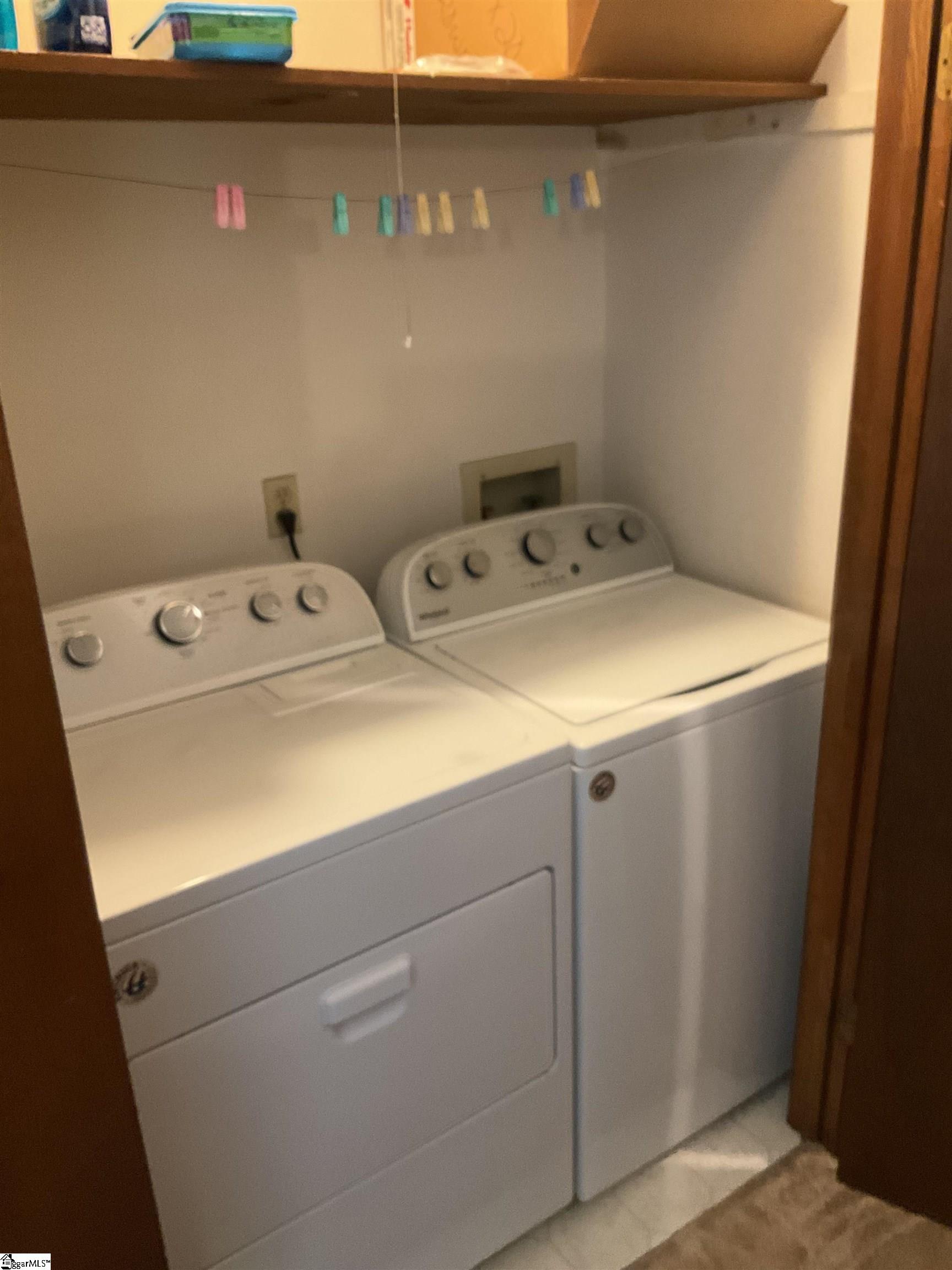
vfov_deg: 61.7
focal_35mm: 29
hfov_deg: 48.2
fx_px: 1063
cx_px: 476
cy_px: 635
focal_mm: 3
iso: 250
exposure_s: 1/30
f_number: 1.8
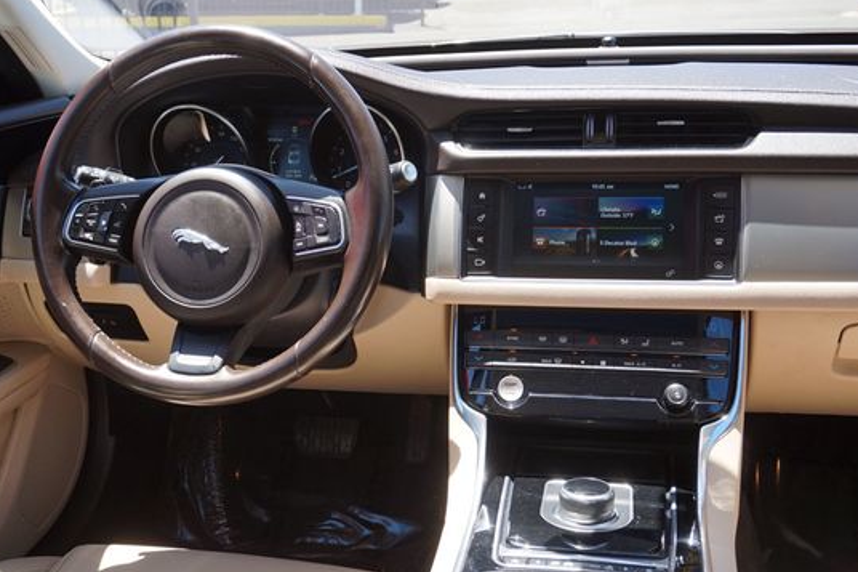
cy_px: 301
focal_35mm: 43
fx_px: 1024
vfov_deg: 31.2
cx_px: 370
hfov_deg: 45.3
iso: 100
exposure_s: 1/80
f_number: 5.6
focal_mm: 24
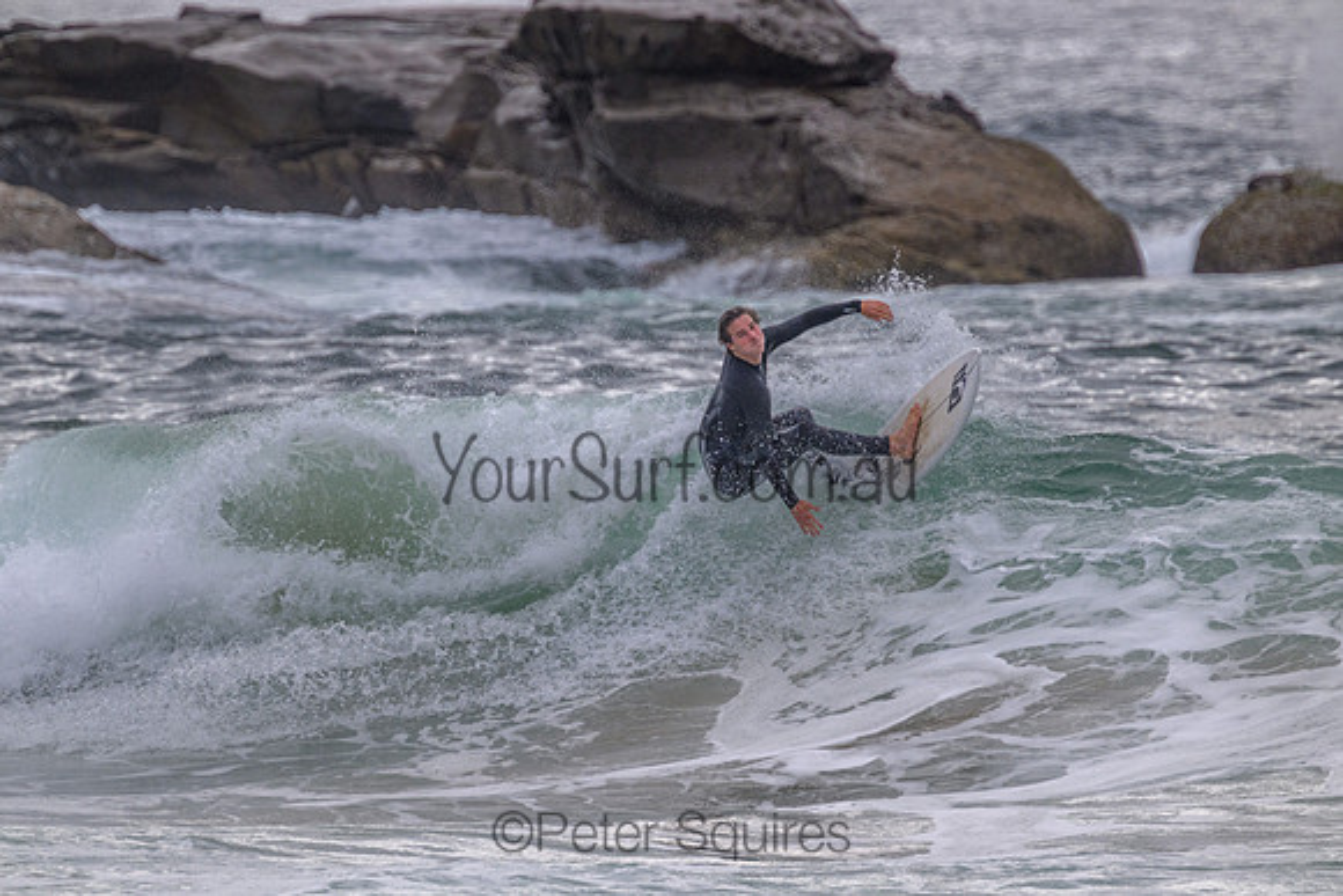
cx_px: 672
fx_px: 29850
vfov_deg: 1.7
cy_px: 448
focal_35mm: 800
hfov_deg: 2.6
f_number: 11
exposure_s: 1/1600
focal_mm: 800
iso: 1400
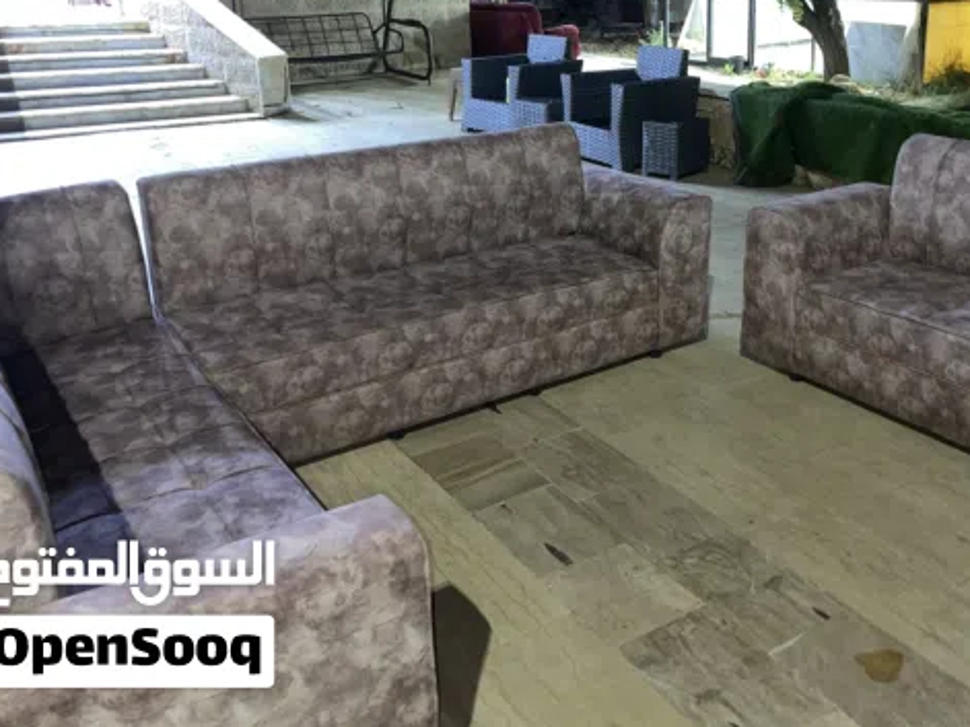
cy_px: 243
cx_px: 585
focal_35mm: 34
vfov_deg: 41.2
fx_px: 952
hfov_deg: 53.6
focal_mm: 5.1
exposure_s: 1/4
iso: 160
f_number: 1.6
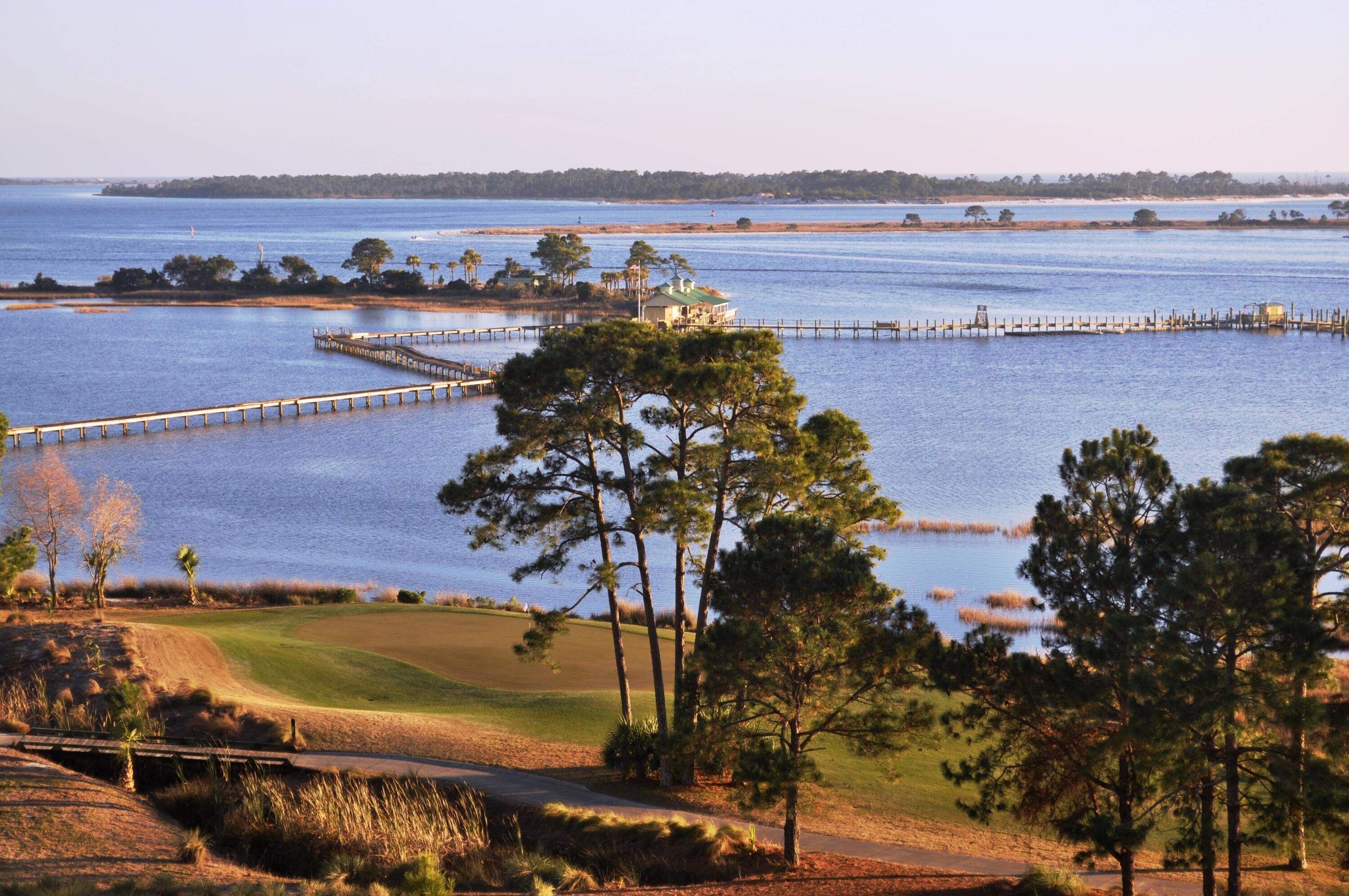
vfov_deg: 16.5
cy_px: 448
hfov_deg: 24.6
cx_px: 674
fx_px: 3087
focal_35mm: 82
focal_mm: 55
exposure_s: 1/200
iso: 200
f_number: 7.1
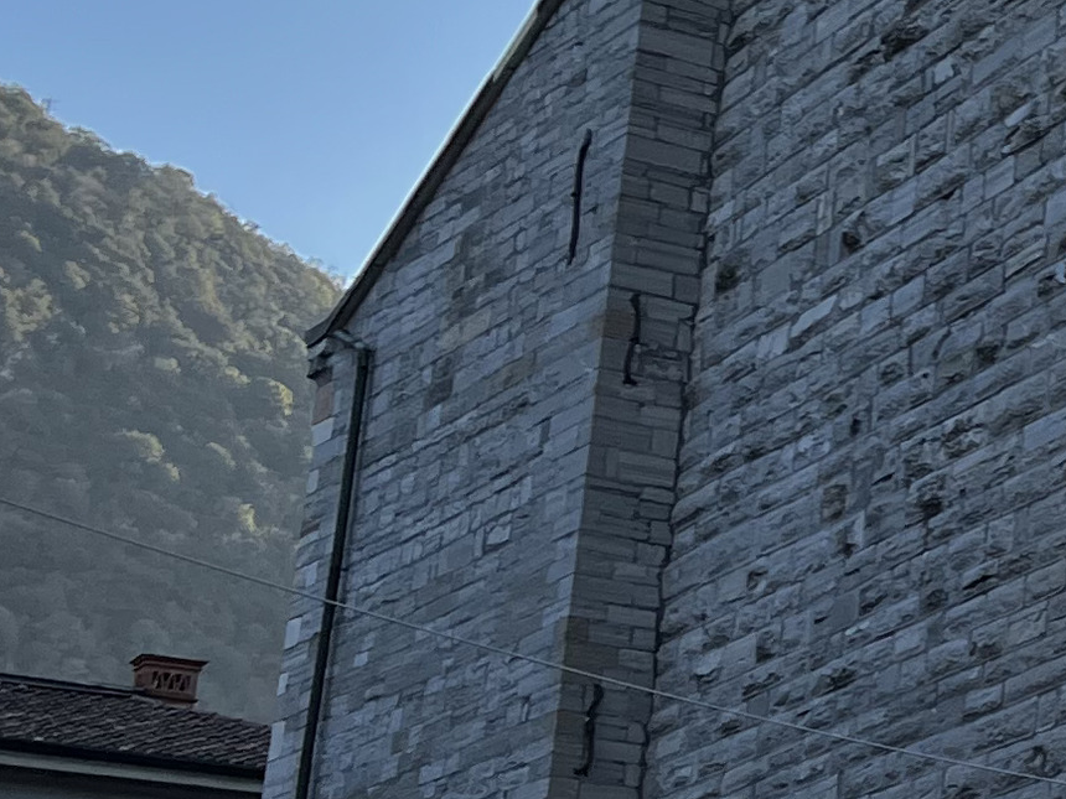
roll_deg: +1.5
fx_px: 3726
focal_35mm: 121
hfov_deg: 13.4
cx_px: 2293
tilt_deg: +17.4
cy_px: 460
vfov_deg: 12.2
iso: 50
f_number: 1.5
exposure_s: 1/2083
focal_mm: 5.7
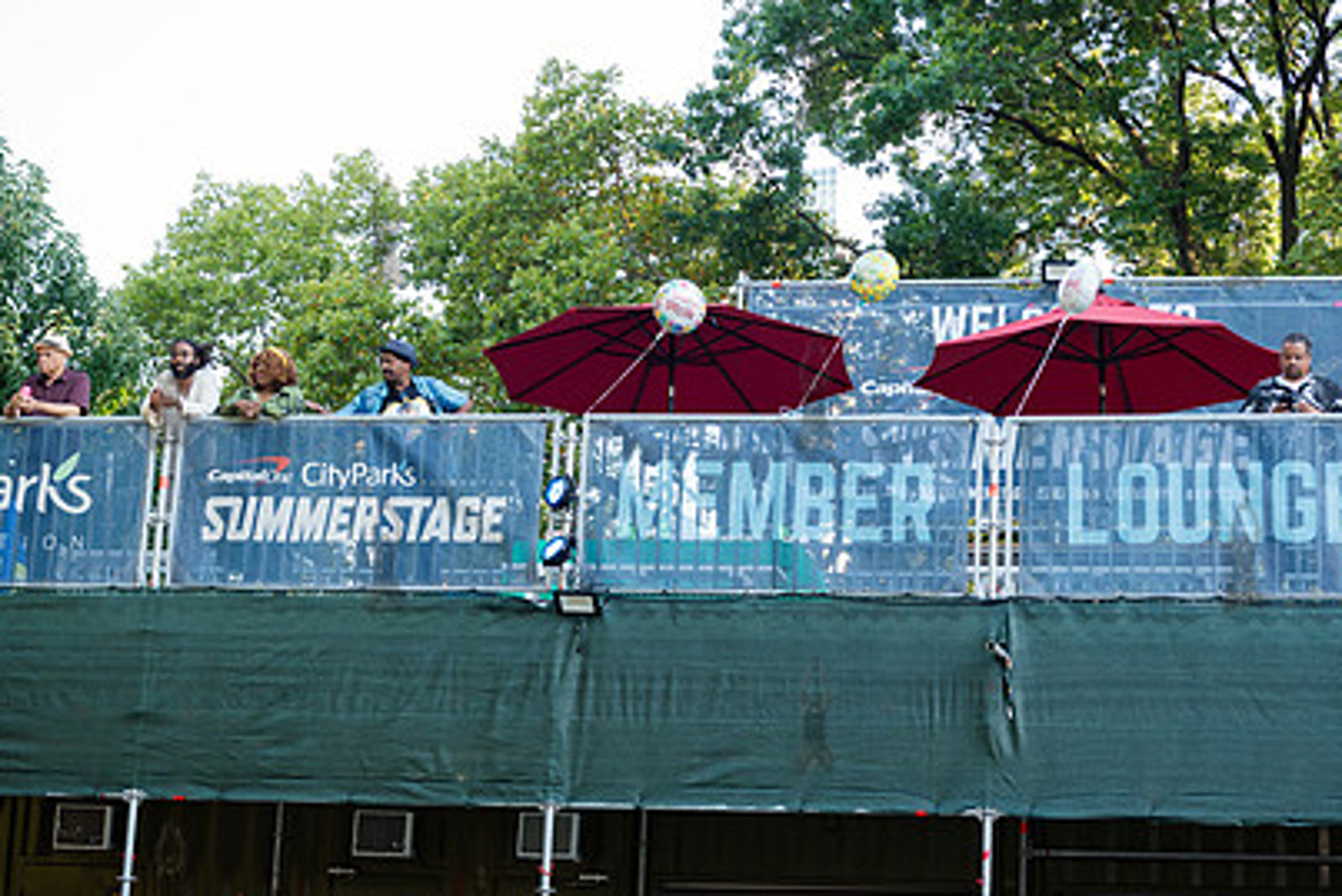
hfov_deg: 28.0
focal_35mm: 72
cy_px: 391
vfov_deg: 18.9
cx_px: 813
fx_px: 2685
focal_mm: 50
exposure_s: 1/250
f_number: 3.5
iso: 500
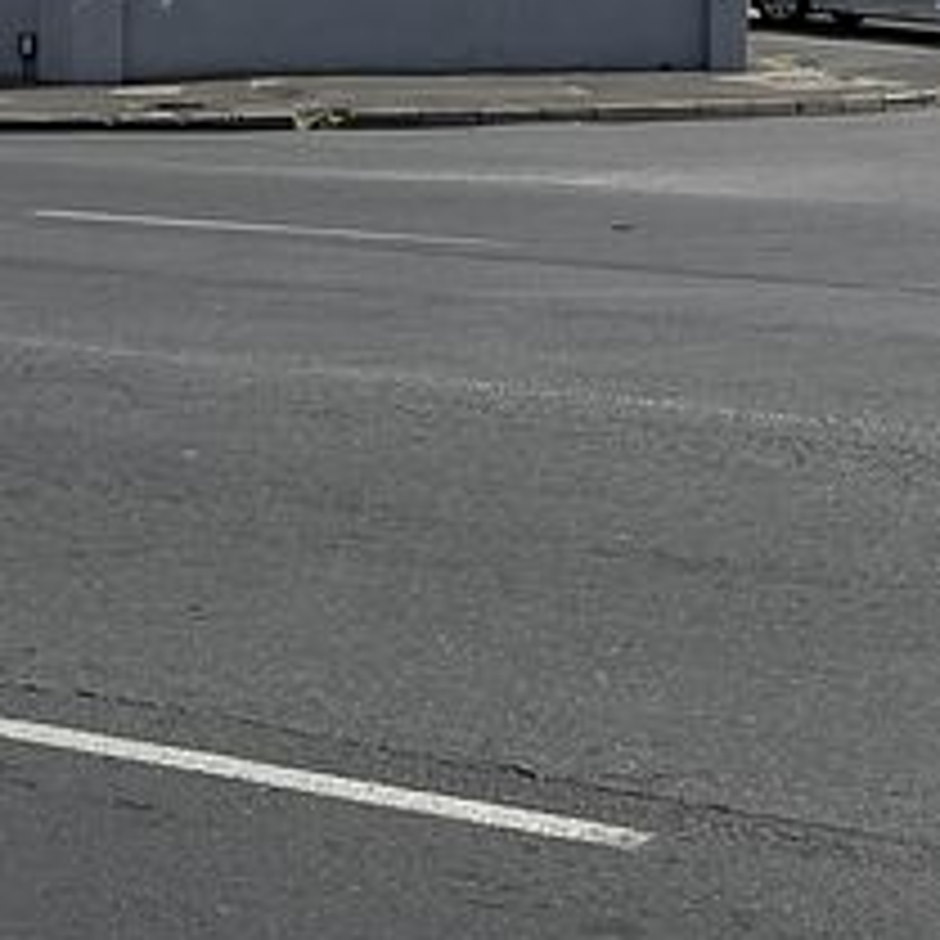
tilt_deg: +2.8
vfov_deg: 18.7
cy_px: -180
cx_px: 792
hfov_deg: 19.5
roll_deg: -0.2
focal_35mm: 88
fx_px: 2704
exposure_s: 1/6173
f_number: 1.6
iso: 50
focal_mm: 5.1
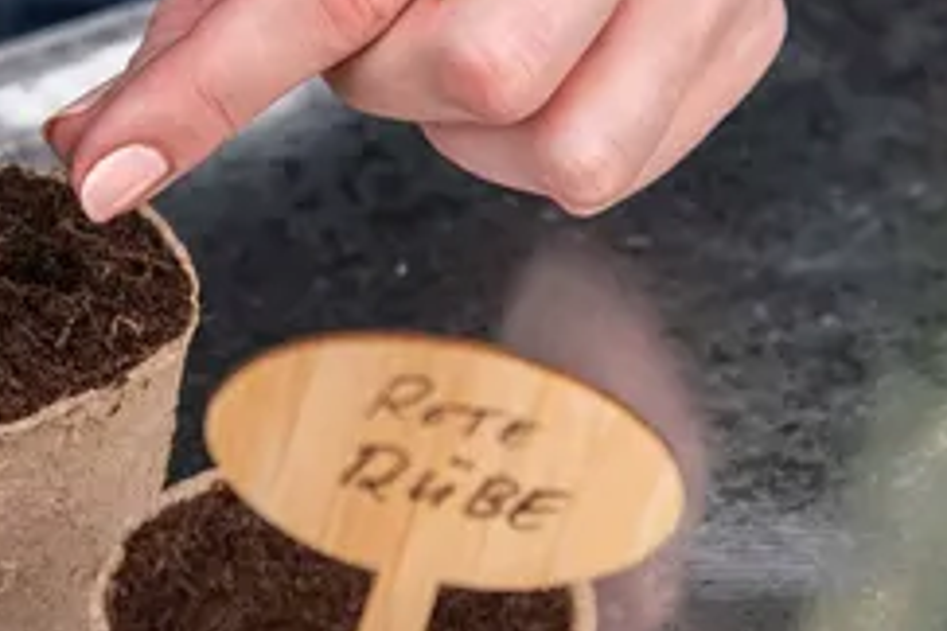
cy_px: 130
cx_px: 144
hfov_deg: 10.8
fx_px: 4998
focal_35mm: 190
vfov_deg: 7.2
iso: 400
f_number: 4
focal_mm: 45
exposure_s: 1/320
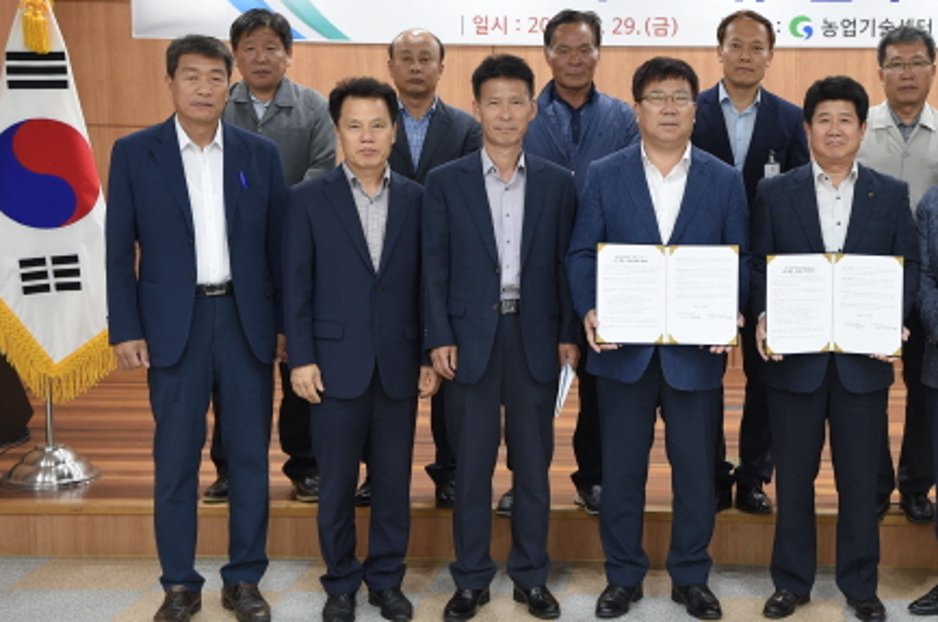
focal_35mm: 63
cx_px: 687
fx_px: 1638
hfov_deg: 31.5
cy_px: 300
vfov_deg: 21.5
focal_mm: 42
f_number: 4
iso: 500
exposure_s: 1/60
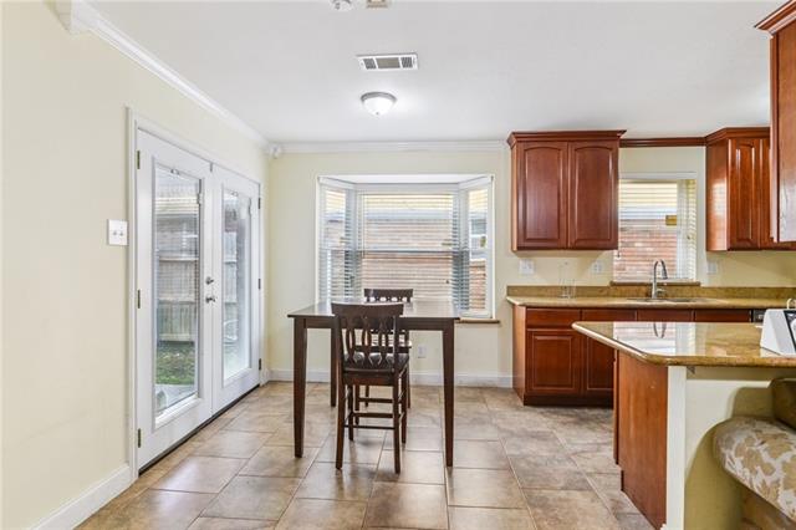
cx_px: 398
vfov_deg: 64.5
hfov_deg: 86.9
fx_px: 420
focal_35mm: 19
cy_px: 265
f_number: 13
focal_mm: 19
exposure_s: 1/5
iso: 400
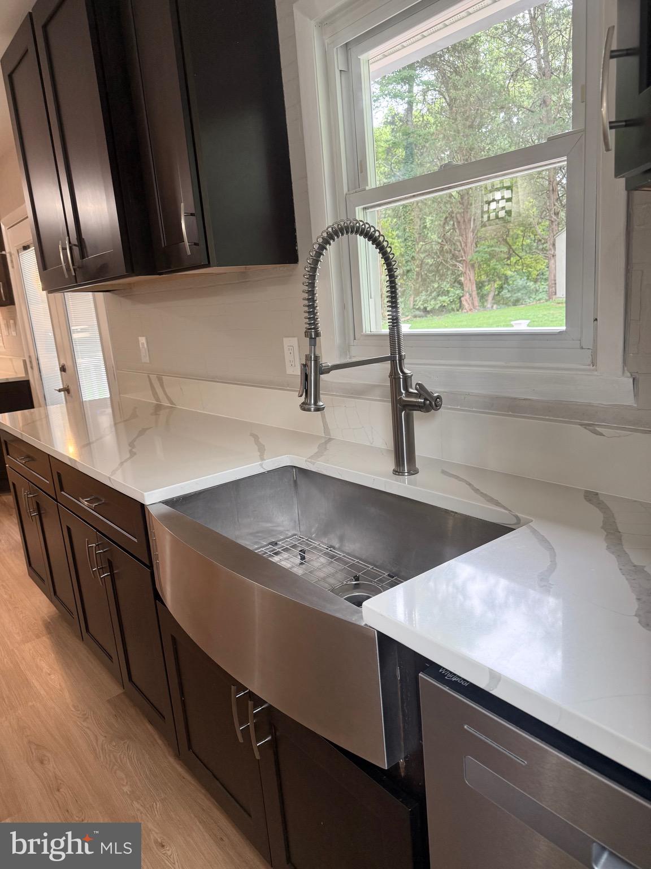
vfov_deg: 71.6
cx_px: 326
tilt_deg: -12.7
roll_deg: +4.4
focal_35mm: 24
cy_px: 434
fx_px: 602
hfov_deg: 56.8
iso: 160
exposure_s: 1/60
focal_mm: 6.76
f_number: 1.78
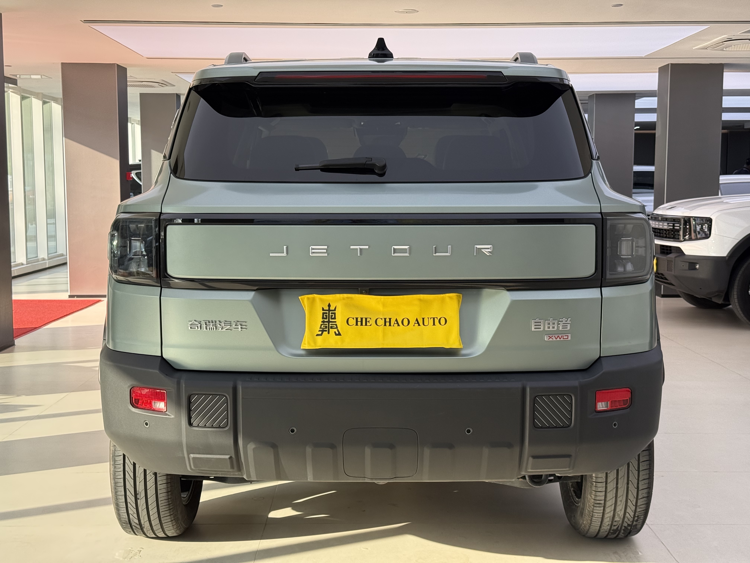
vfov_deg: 30.3
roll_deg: -0.1
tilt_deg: -4.7
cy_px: 282
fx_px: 1040
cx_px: 375
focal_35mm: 48
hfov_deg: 39.7
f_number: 1.78
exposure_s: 1/301
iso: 64
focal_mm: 6.76
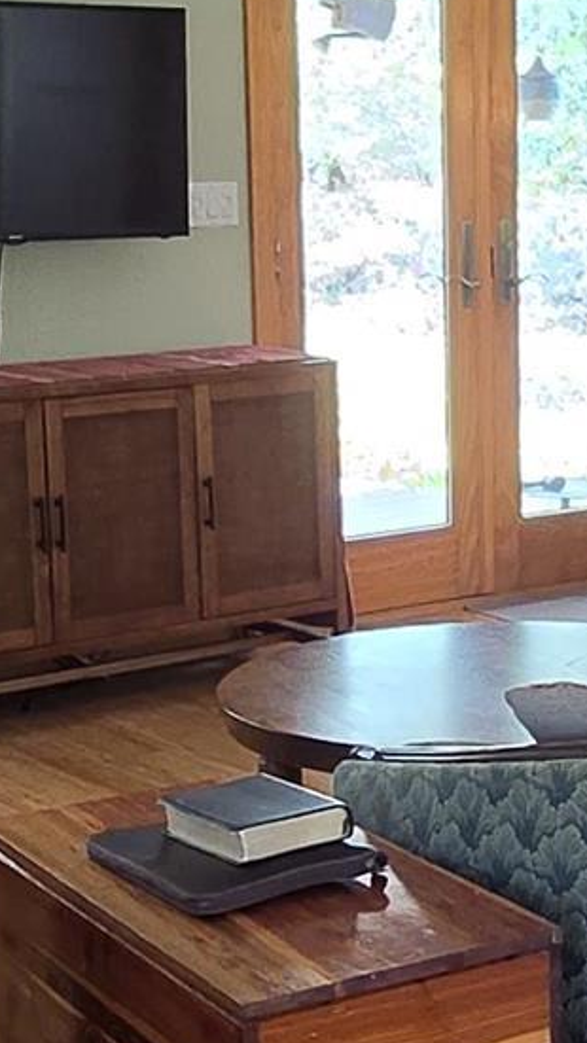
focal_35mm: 79
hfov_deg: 15.0
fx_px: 2186
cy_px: 577
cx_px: 585
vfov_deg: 26.8
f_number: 2.2
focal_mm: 2.2
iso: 250
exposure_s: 1/60
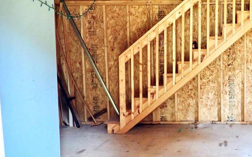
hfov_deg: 37.1
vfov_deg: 24.8
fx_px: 357
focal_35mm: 52
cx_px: 211
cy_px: 99
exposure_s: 1/30
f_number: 2
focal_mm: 4.5
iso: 250
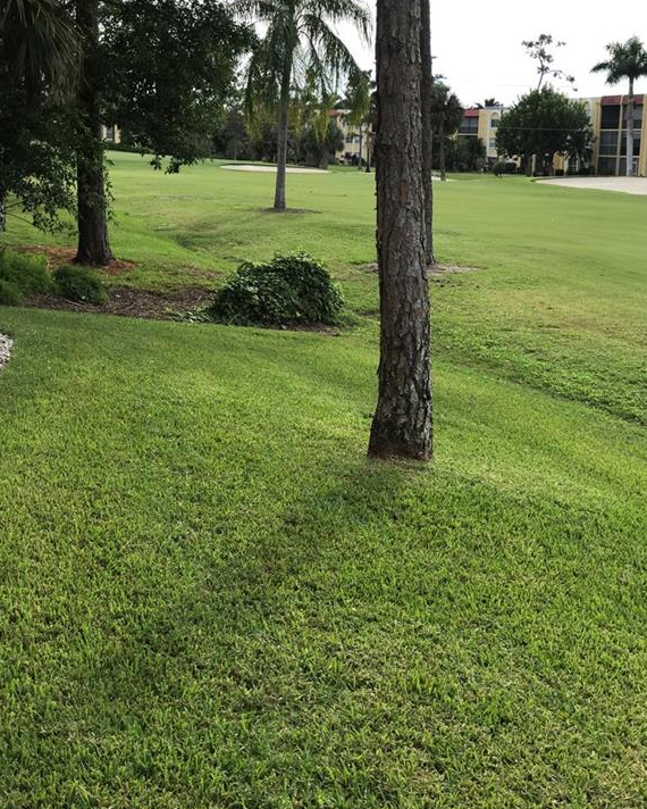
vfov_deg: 31.4
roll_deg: -2.7
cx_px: 324
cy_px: 403
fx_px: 1436
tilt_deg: -9.4
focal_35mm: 60
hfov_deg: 25.4
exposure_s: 1/458
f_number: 2.8
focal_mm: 6.6
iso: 20
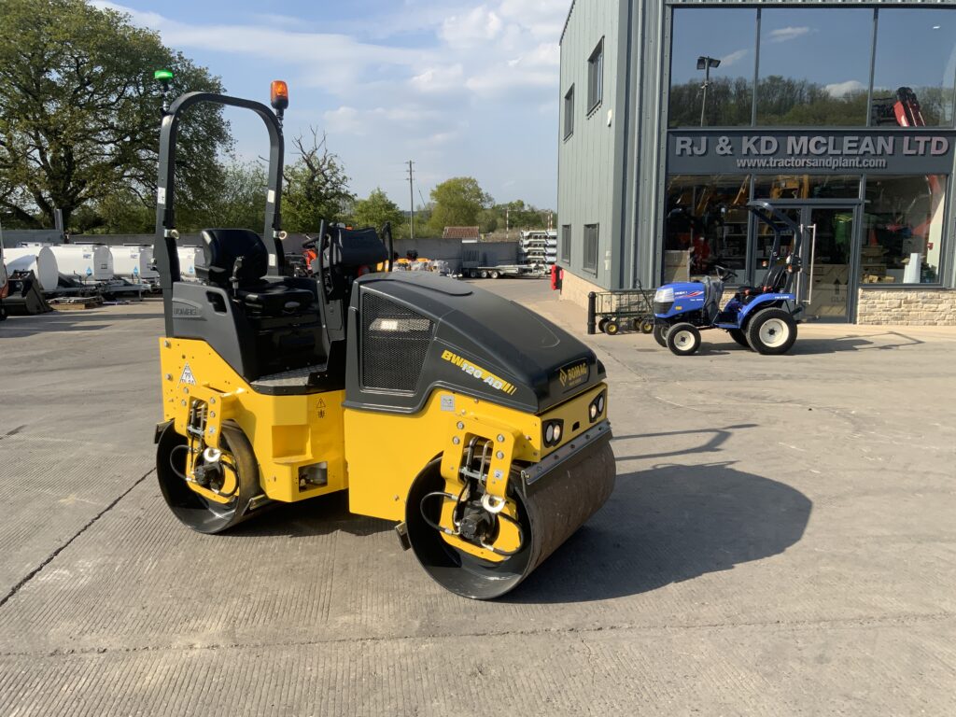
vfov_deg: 48.2
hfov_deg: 61.7
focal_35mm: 29
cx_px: 478
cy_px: 358
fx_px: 801
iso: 16
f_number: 1.8
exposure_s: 1/1848
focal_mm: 3
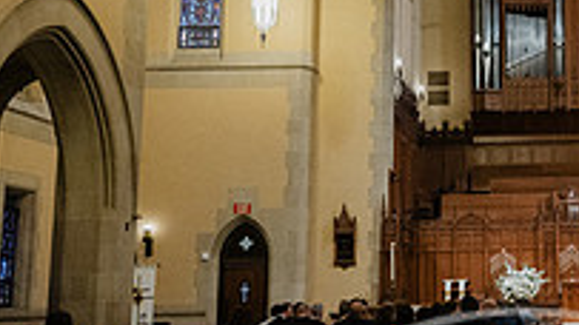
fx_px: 1105
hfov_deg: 27.1
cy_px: 98
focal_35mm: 72
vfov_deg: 16.7
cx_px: 622
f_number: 2.8
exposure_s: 1/200
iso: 5000
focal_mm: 24
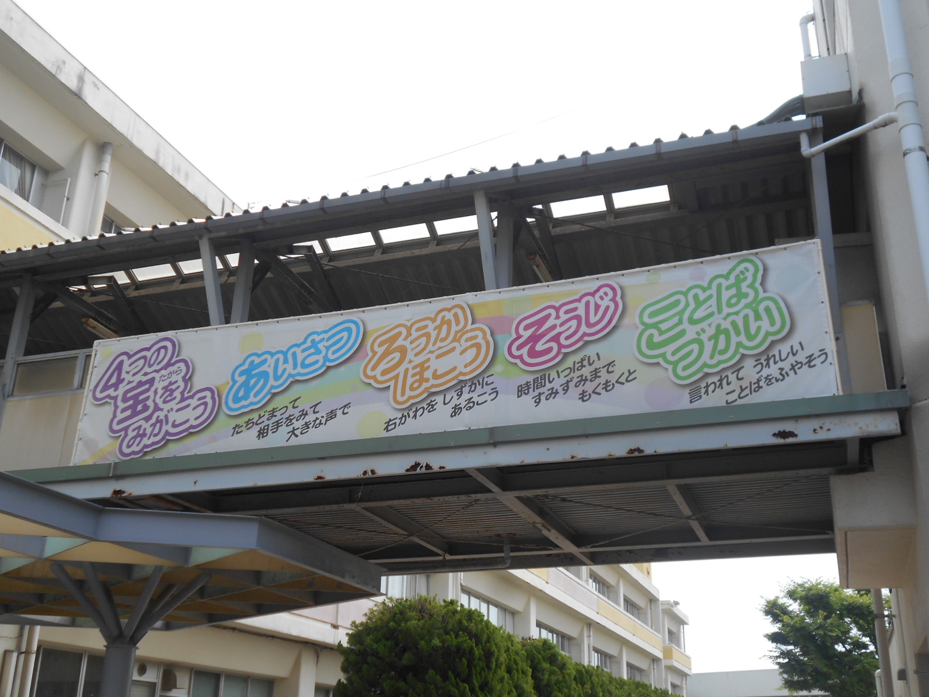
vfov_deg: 36.8
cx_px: 464
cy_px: 348
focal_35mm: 39
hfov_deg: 47.9
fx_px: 1047
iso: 80
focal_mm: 6.7
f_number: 3.9
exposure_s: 1/500
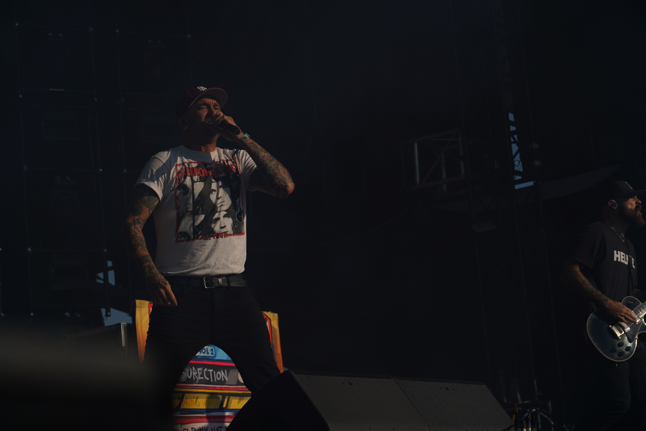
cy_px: 216
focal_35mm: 105
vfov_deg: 13.0
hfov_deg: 19.5
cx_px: 323
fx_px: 1884
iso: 100
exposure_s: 1/1000
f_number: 8
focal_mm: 105
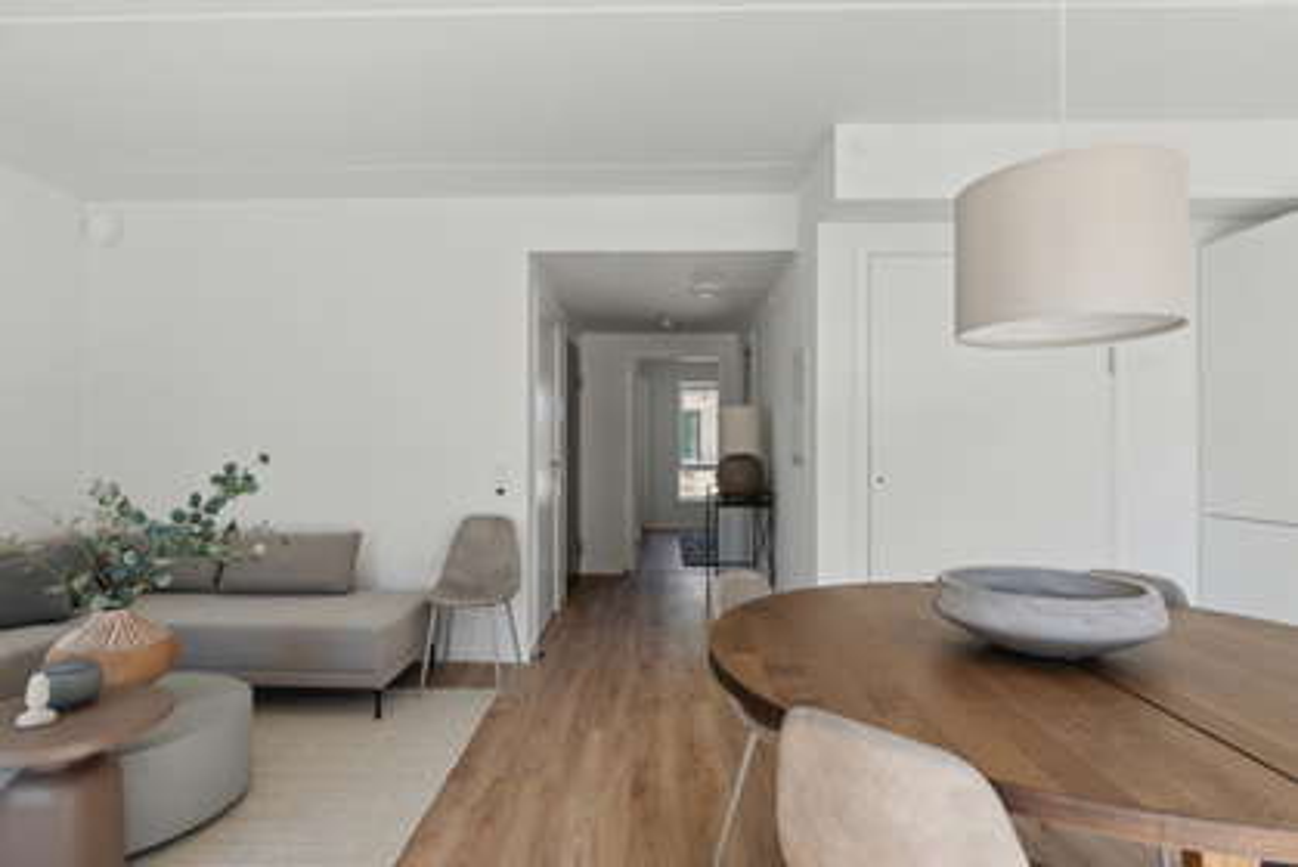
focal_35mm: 20
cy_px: 434
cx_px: 649
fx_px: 704
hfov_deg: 85.4
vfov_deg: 63.3
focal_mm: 13
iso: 200
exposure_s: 1/80
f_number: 8
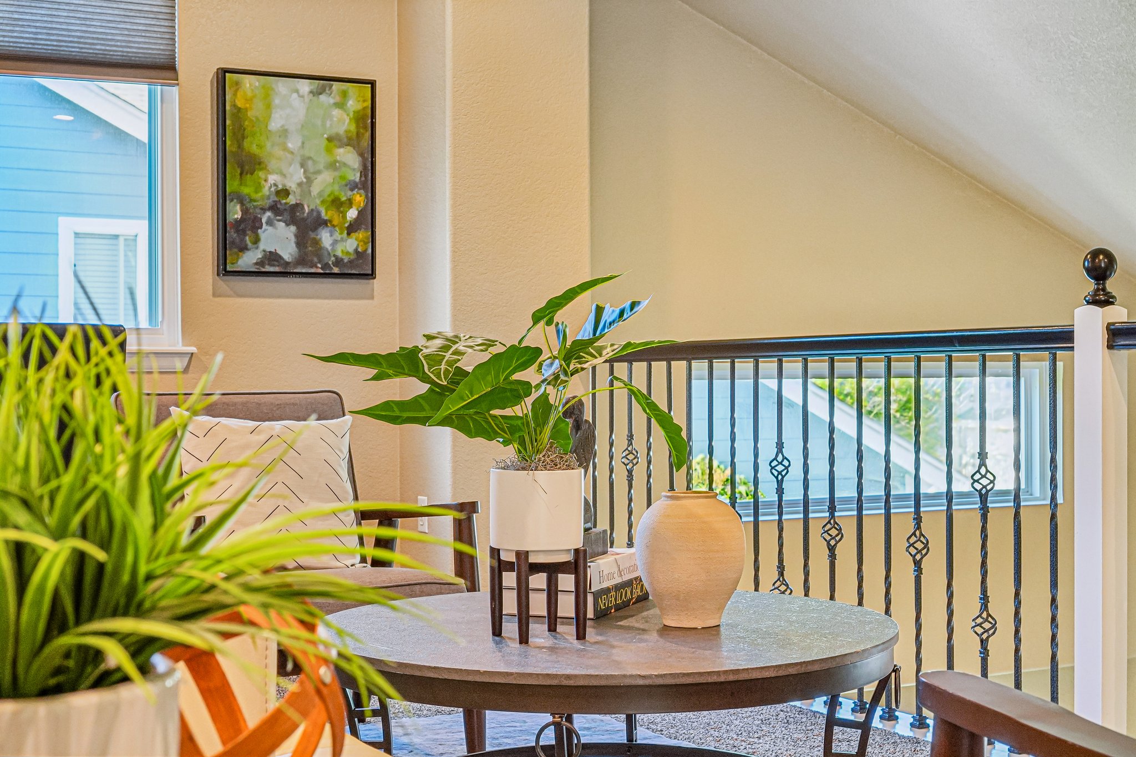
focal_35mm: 52
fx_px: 1656
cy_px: 378
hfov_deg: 37.9
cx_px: 568
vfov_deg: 25.7
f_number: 8
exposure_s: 1/10
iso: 400
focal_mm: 35
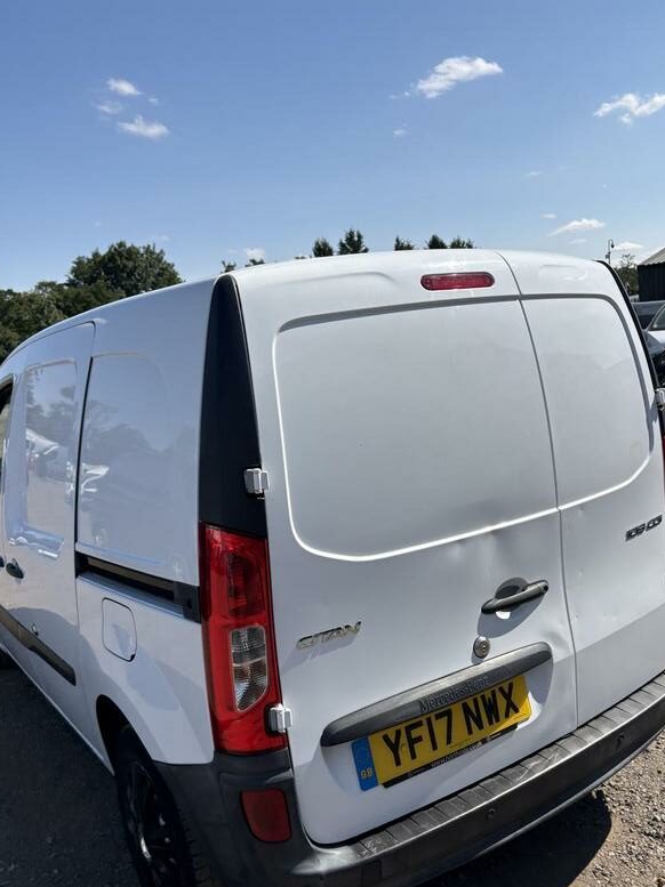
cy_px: 493
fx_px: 769
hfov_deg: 46.8
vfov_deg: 59.8
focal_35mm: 30
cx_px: 338
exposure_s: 1/4950
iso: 50
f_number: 1.6
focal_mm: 5.96
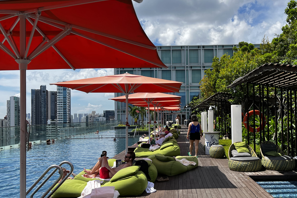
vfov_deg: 35.9
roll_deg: +1.3
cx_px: 183
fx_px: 305
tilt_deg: +0.9
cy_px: 106
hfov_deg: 51.4
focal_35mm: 37
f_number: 1.5
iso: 50
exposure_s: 1/4115
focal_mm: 5.7
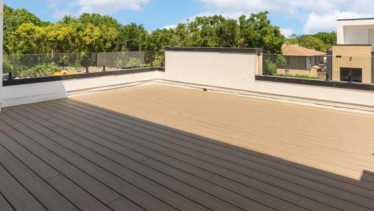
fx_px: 248
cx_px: 233
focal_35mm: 25
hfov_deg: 72.8
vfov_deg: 44.0
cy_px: 44
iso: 100
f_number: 8
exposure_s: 1/100
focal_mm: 17
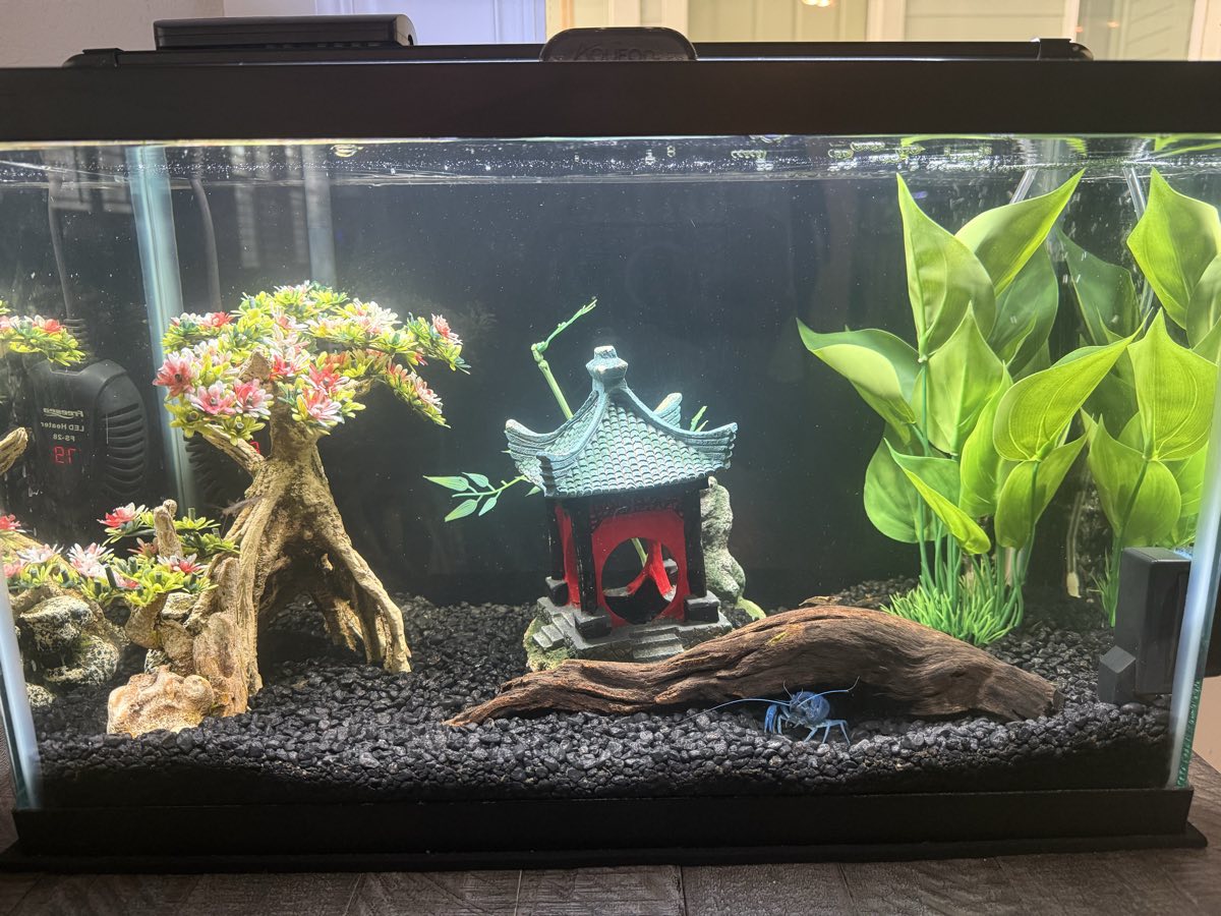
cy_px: 458
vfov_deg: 56.8
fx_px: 847
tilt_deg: -14.2
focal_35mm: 24
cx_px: 610
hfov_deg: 71.6
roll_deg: +1.2
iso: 320
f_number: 1.78
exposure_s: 1/60
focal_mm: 6.76
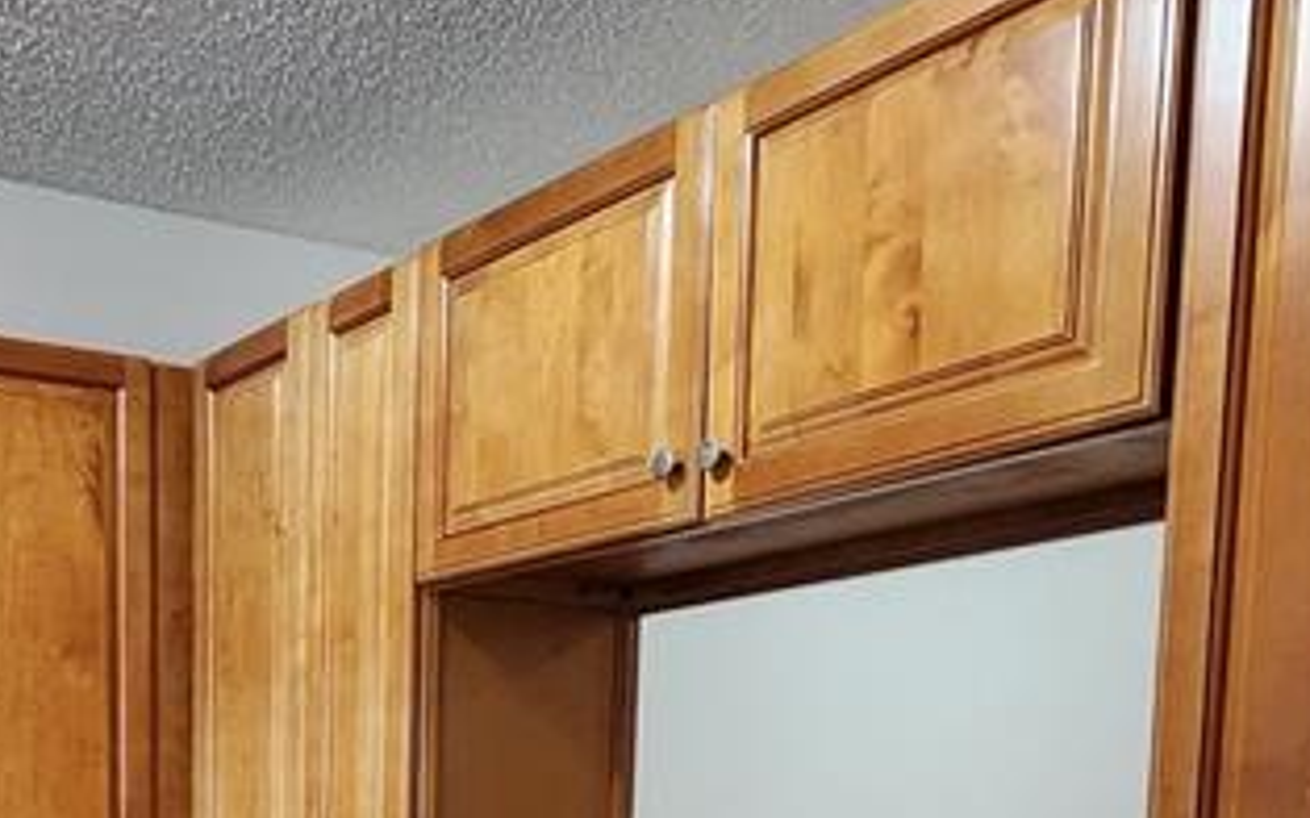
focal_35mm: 45
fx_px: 1606
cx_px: 171
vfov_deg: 23.7
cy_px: 1173
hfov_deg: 41.4
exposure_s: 1/60
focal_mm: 2.2
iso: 400
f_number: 2.2
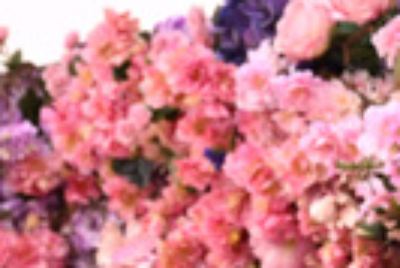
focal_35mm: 316
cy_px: 742
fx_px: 3515
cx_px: 808
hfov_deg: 6.3
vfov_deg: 4.2
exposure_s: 1/320
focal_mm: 48
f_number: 8
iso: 640
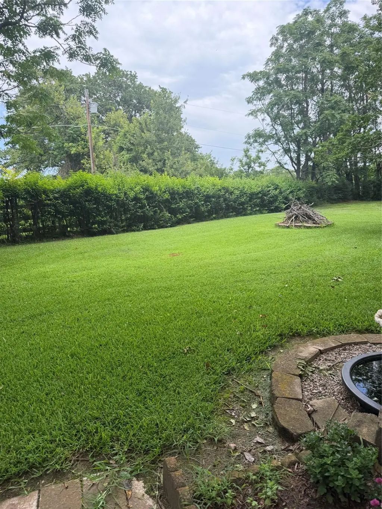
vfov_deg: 71.6
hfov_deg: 56.8
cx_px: 191
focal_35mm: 24
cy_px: 254
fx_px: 353
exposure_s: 1/1046
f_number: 1.78
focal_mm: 6.76
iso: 80
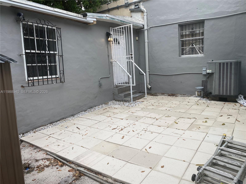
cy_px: 92
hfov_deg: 67.3
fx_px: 185
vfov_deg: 53.1
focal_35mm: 26
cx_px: 123
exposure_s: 1/560
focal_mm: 4.25
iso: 32
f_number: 1.8
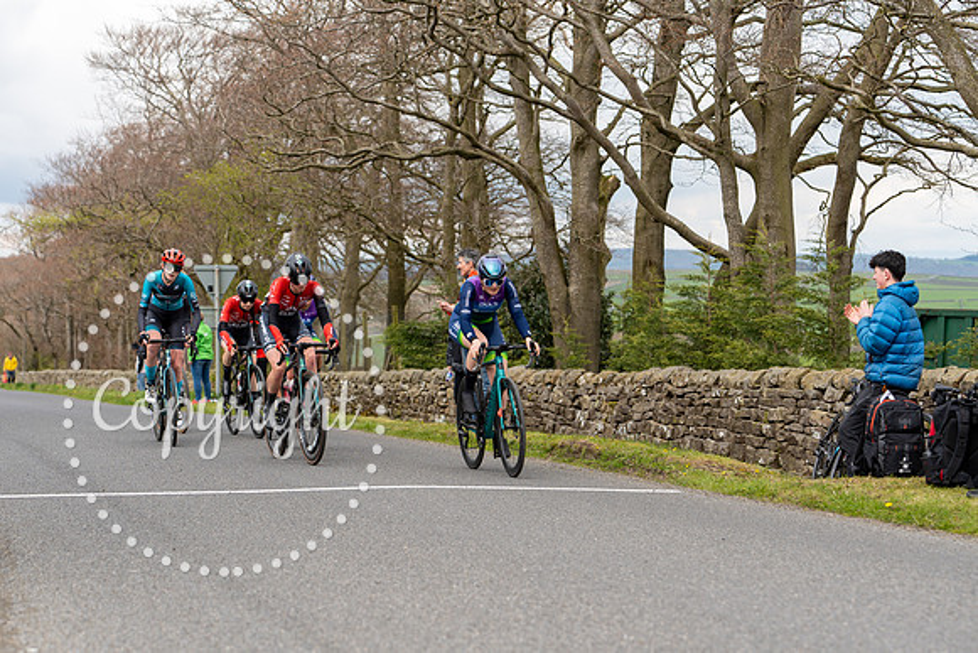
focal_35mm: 74
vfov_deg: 18.4
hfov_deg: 27.3
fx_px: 2011
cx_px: 489
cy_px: 326
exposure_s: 1/640
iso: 200
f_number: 4
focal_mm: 74
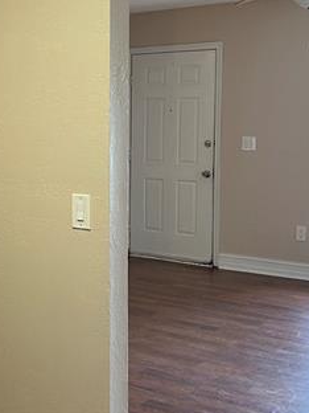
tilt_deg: -9.5
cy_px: 189
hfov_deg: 22.3
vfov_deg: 30.3
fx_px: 762
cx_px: 25
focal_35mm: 64
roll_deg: -0.9
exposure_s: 1/60
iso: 160
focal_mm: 5.7
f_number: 1.5
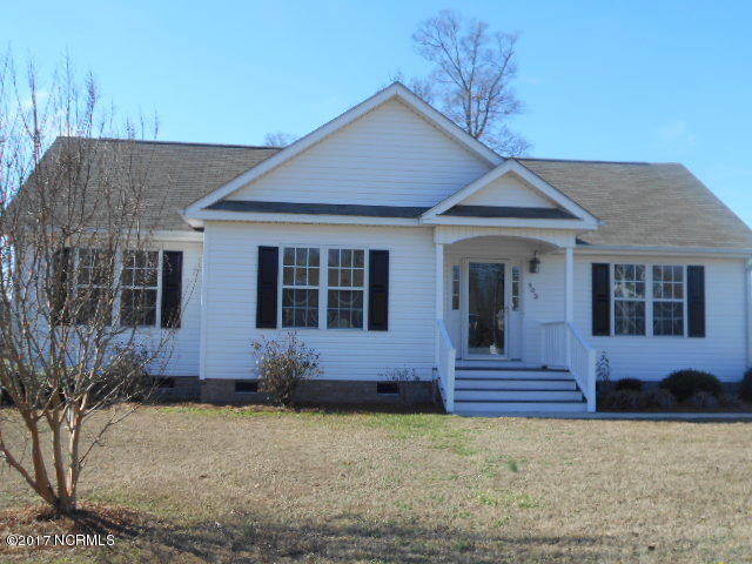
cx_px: 376
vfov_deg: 38.7
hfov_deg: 50.1
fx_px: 804
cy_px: 282
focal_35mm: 37
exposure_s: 1/400
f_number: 3.9
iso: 80
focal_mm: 6.7
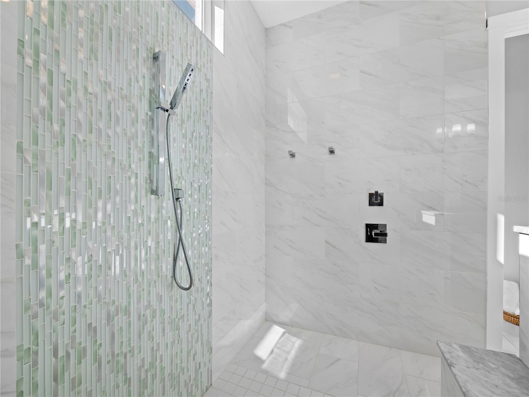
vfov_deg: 85.7
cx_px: 264
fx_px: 214
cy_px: 198
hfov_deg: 102.1
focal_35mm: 14
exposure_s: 1/40
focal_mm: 7
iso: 400
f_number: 7.1
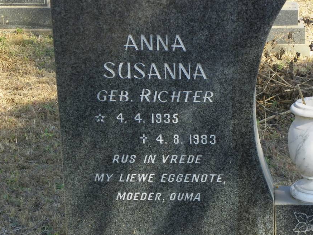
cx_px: 207
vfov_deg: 13.0
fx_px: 1031
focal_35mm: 114
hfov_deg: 17.2
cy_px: 149
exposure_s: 1/160
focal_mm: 14.7
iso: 64
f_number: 4
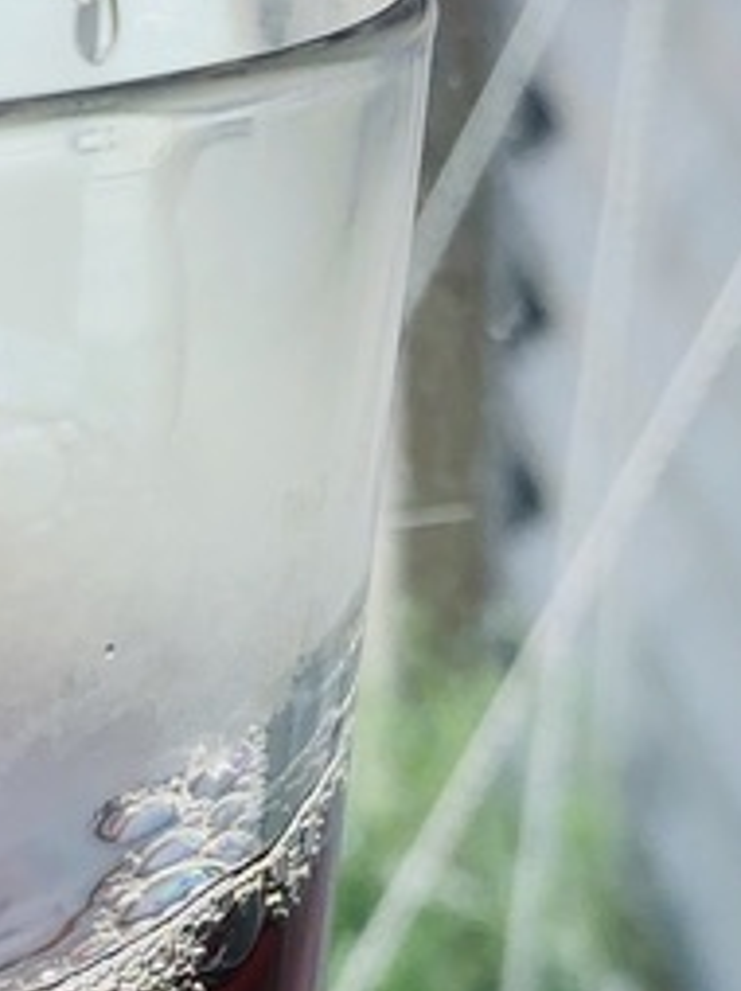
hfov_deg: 12.7
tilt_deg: -30.2
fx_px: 3231
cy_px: 886
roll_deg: +7.3
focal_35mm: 113
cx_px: -203
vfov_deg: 17.2
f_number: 1.8
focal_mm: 4
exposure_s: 1/333
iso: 20
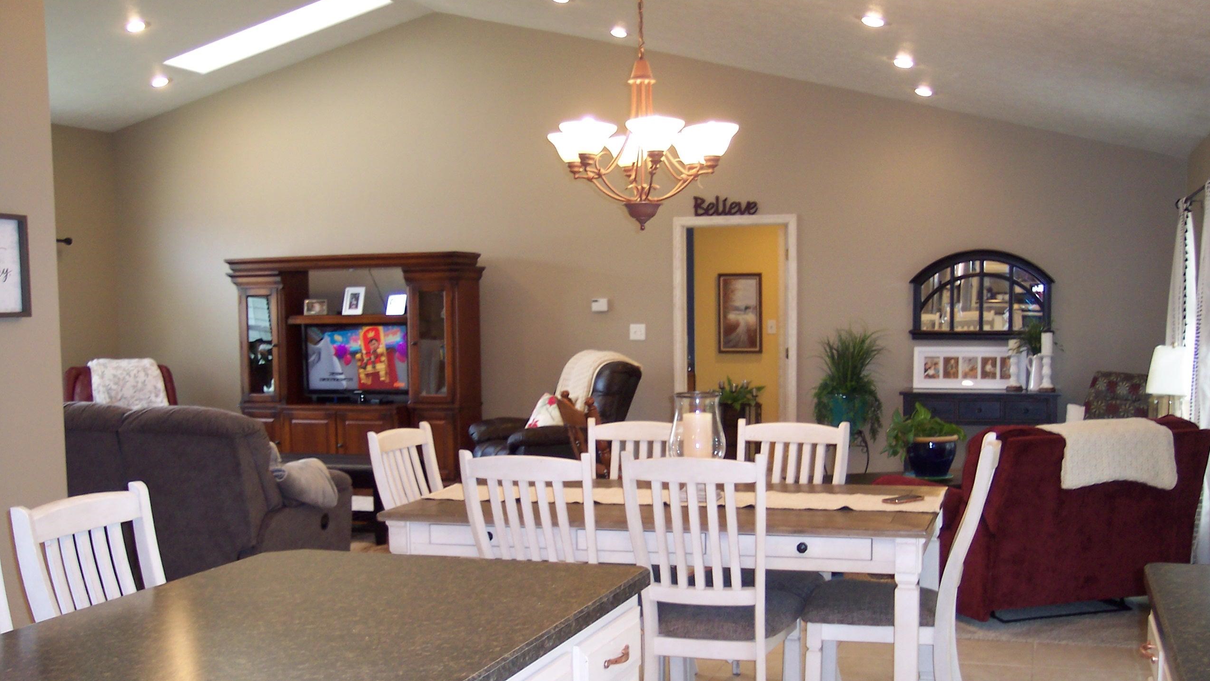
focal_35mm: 42
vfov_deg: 28.2
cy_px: 454
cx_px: 614
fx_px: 1348
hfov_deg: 48.4
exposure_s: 1/30
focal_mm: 8
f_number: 2.8
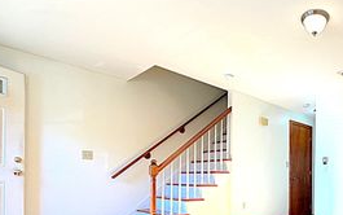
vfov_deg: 42.0
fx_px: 262
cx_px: 285
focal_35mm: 28
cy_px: 182
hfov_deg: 59.9
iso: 250
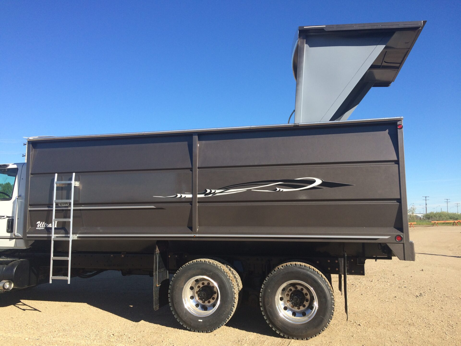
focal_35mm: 29
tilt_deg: +7.8
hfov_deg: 61.7
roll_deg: +0.6
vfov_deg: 48.2
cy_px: 173
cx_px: 230
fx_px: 386
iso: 32
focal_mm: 4.15
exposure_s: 1/1414
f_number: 2.2
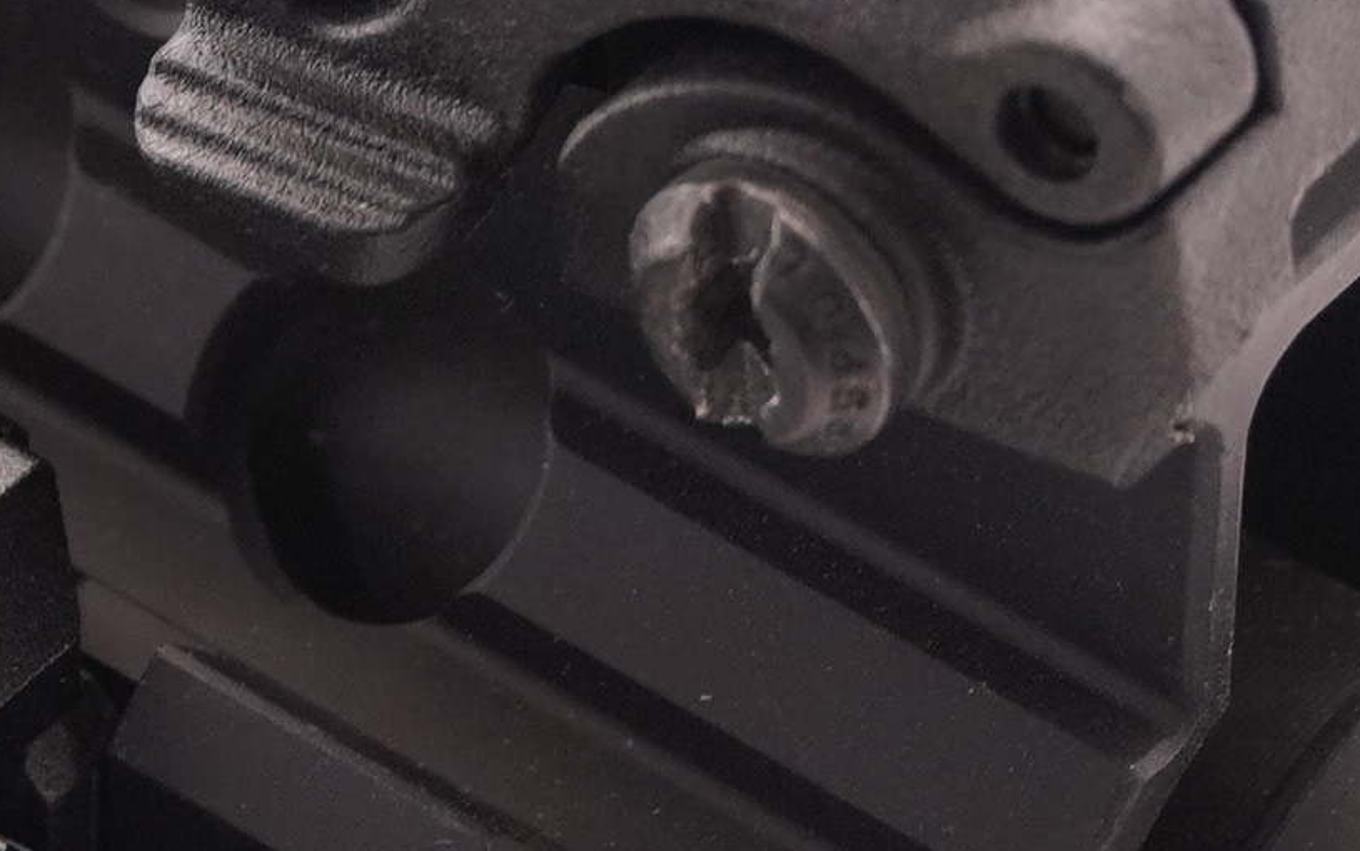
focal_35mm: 509
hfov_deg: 4.1
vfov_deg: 2.6
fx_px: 18872
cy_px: 749
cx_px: -87
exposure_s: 1/125
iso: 800
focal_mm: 64
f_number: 5.6
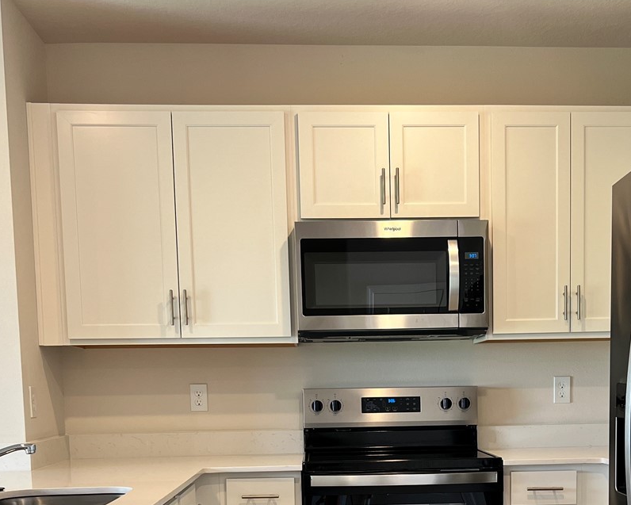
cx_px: 389
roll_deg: +1.0
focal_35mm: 51
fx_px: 953
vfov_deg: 28.3
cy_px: 473
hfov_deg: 36.5
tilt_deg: -6.7
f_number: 1.5
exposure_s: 1/120
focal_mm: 5.7
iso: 125
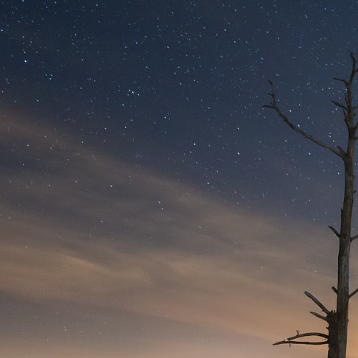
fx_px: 983
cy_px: 90
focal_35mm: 84
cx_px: 491
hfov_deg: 18.8
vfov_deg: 20.5
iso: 2500
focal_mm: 30
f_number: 2.8
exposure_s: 15
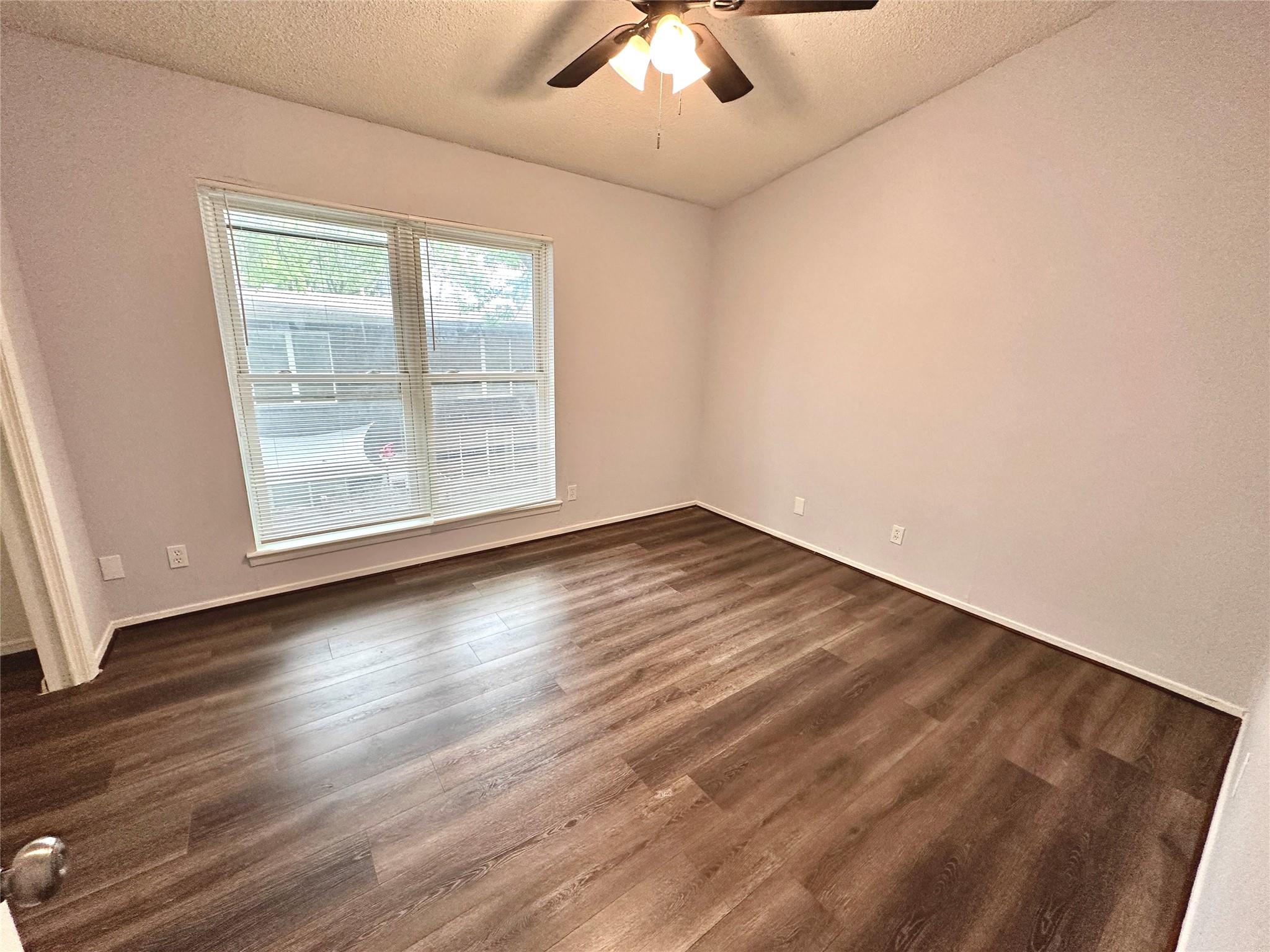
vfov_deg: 85.7
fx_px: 514
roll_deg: -0.9
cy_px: 476
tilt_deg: -14.6
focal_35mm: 14
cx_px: 635
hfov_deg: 102.1
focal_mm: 2.22
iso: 250
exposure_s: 1/120
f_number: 2.2
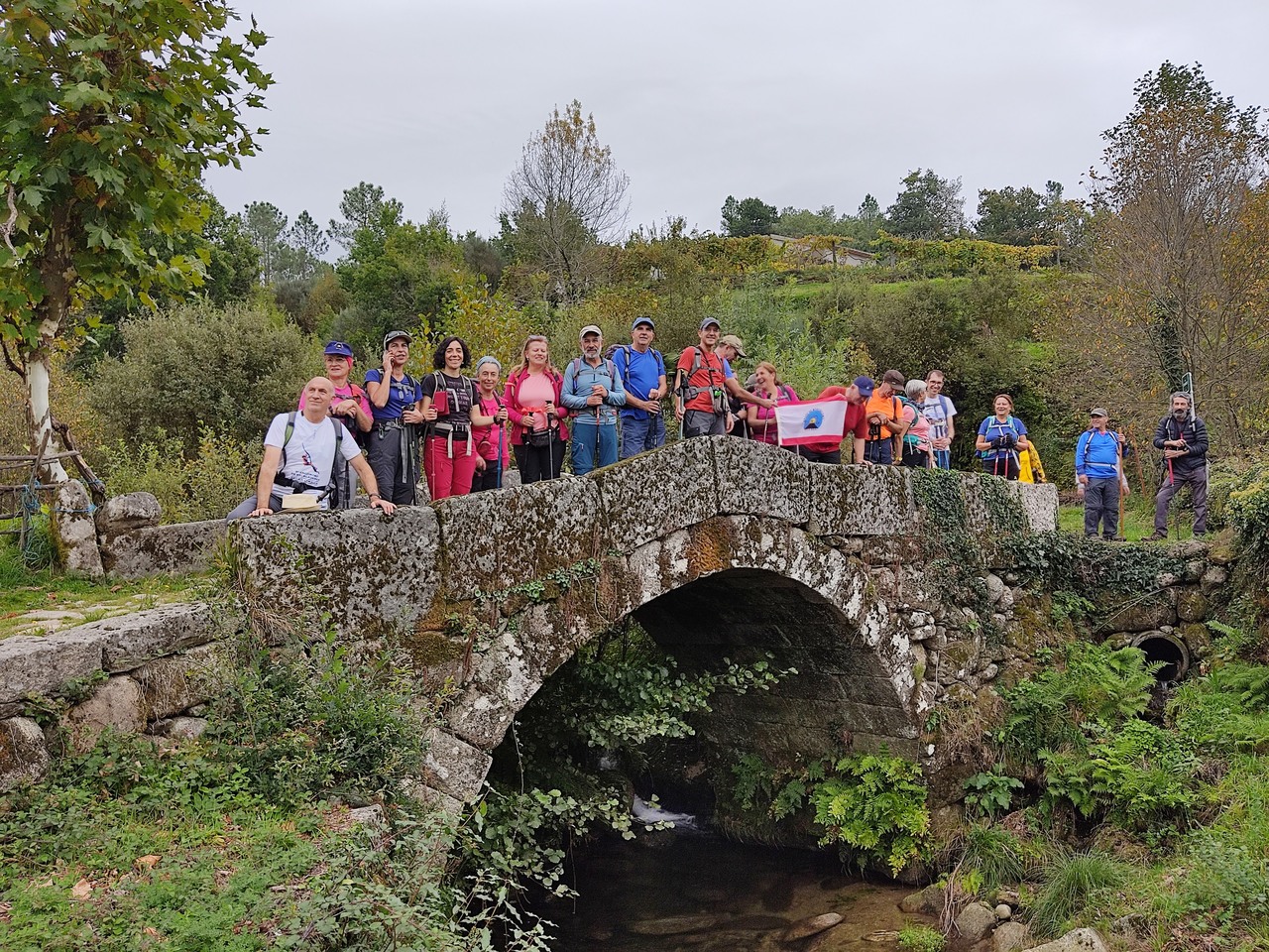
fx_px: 953
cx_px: 634
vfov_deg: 53.1
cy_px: 476
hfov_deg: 67.3
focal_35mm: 26
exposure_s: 1/634
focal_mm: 4.74
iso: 100
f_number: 1.79
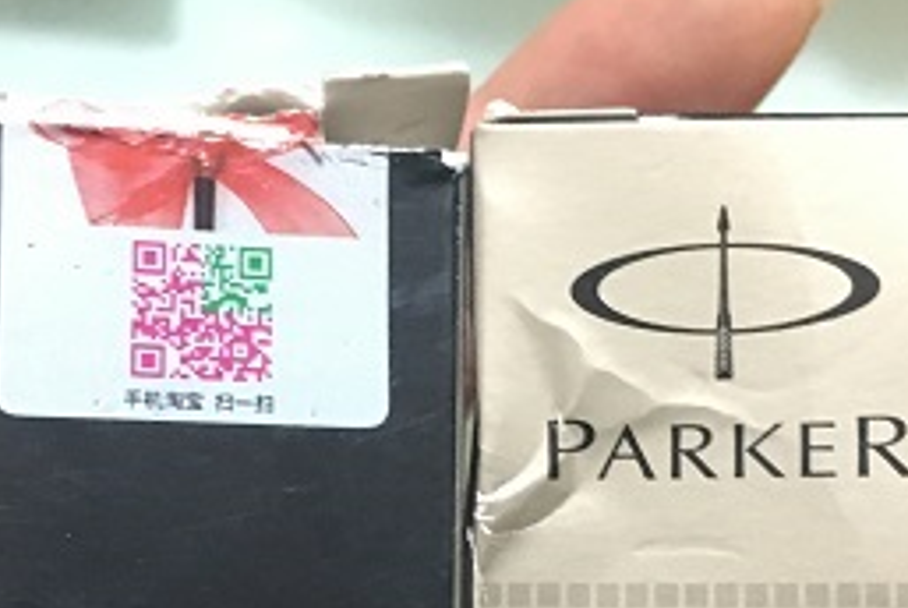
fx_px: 1894
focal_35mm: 75
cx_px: 424
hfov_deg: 27.0
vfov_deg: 17.8
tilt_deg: -60.5
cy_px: 587
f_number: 2.2
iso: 640
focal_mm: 4.15
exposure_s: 1/17
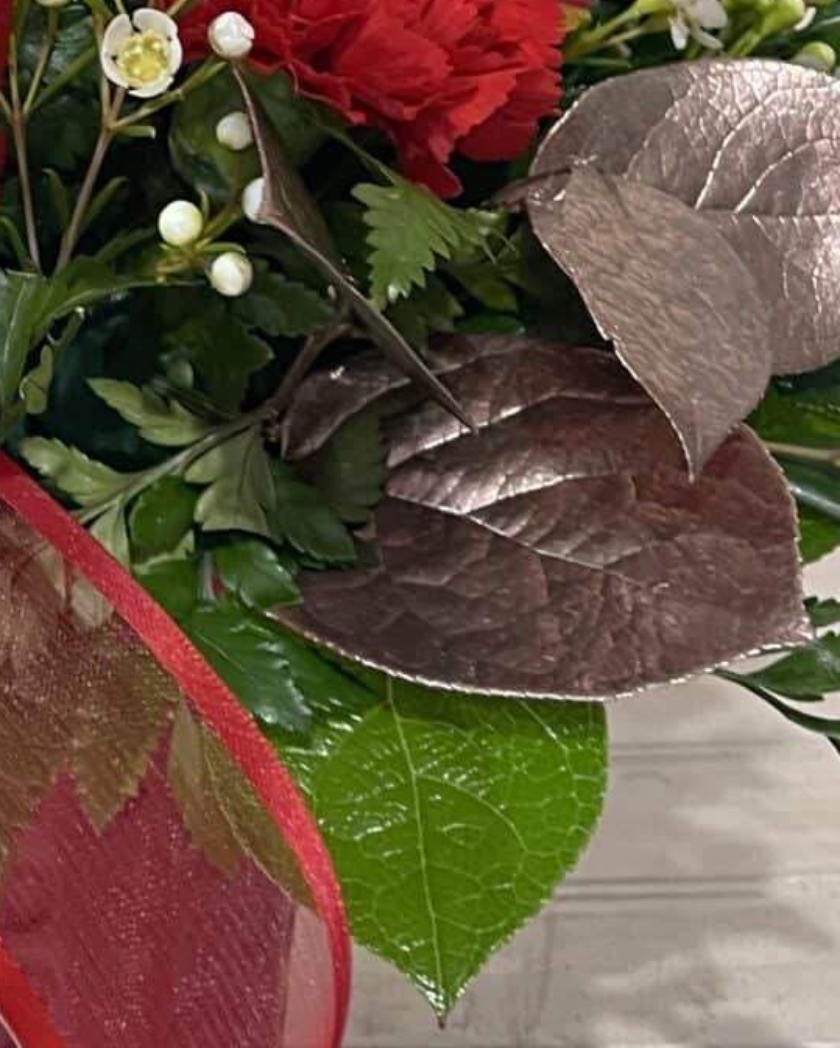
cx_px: -76
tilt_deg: -10.1
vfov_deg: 21.2
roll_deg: +5.6
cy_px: 2
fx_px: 2702
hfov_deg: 17.1
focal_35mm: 87
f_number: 1.6
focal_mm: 5.1
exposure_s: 1/30
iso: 640
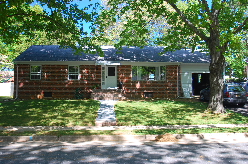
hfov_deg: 59.6
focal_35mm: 32
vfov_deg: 41.6
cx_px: 124
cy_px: 82
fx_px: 217
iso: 200
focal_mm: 21
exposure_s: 1/60
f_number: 5.6
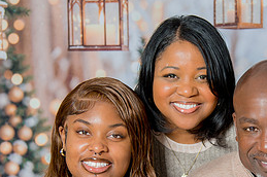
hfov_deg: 16.2
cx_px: 213
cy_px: 152
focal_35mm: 126
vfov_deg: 10.8
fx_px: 933
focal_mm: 55
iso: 100
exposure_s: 1/200
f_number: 4
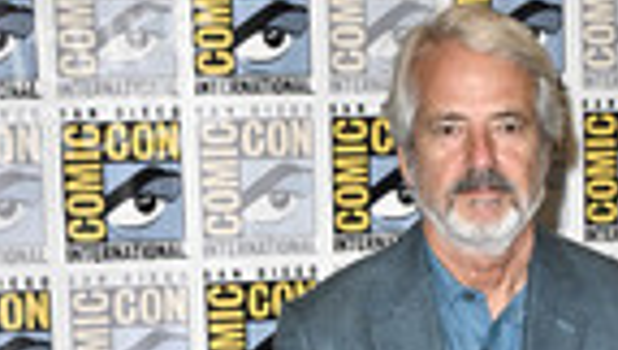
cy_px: 752
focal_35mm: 143
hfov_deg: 14.9
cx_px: 480
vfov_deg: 8.0
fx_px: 2347
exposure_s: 1/250
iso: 2500
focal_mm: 49
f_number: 5
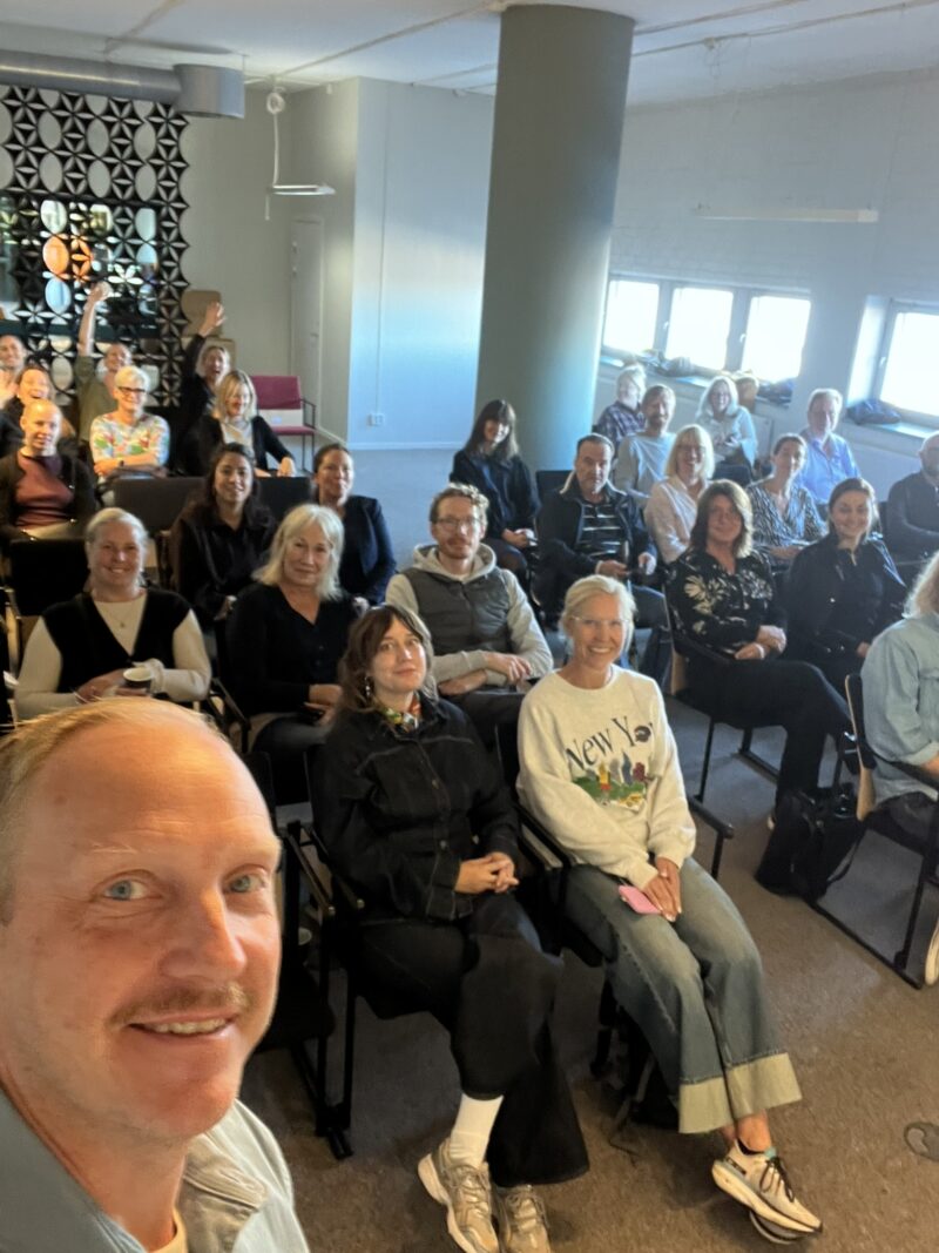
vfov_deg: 60.0
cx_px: 470
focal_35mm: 30
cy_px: 626
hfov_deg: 46.8
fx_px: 1085
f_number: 2.2
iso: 400
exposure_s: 1/25
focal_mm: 2.71
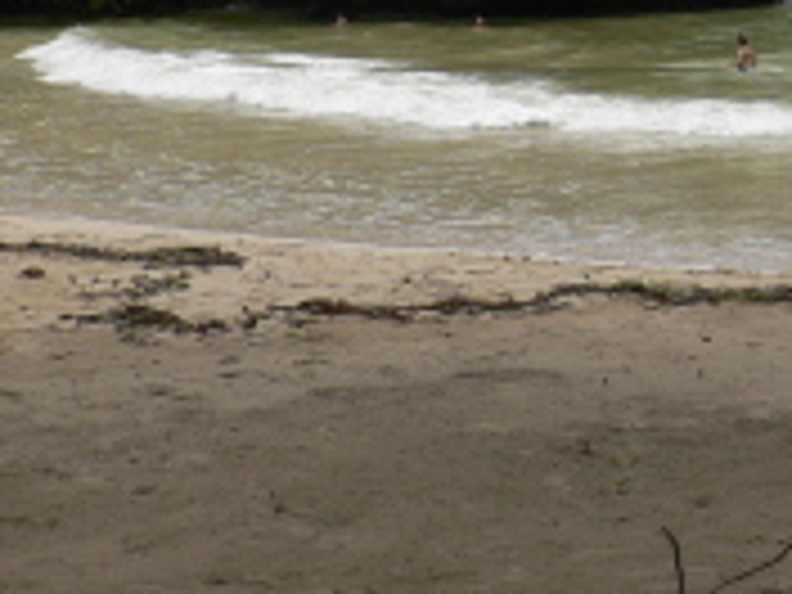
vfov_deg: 12.7
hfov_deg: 15.9
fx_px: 2585
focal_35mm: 113
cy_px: -146
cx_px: 1213
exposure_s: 1/500
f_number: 5.6
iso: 64
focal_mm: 6
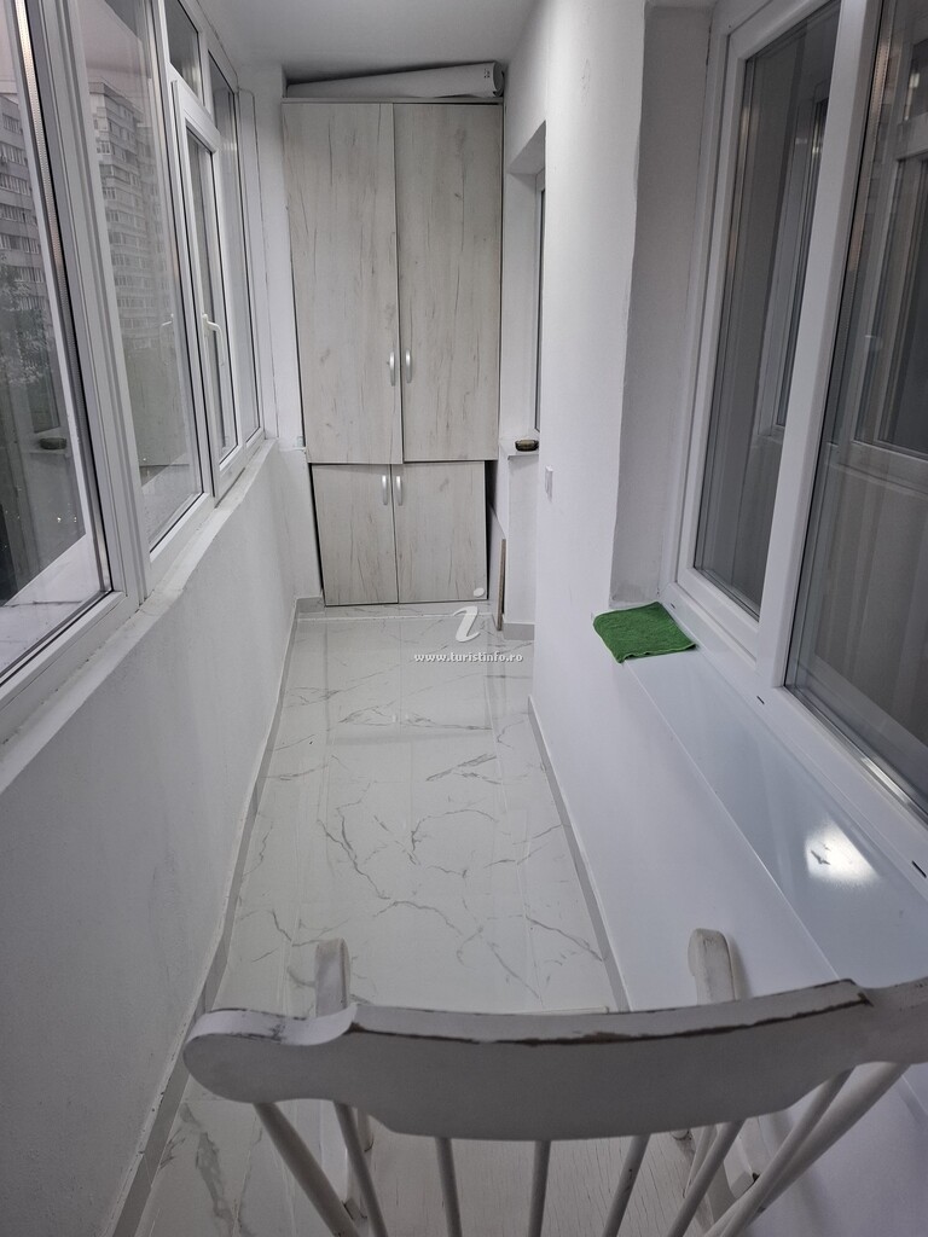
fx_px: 822
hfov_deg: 58.9
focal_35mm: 23
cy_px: 618
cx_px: 464
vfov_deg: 73.9
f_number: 1.8
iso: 80
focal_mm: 5.54
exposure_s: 1/100
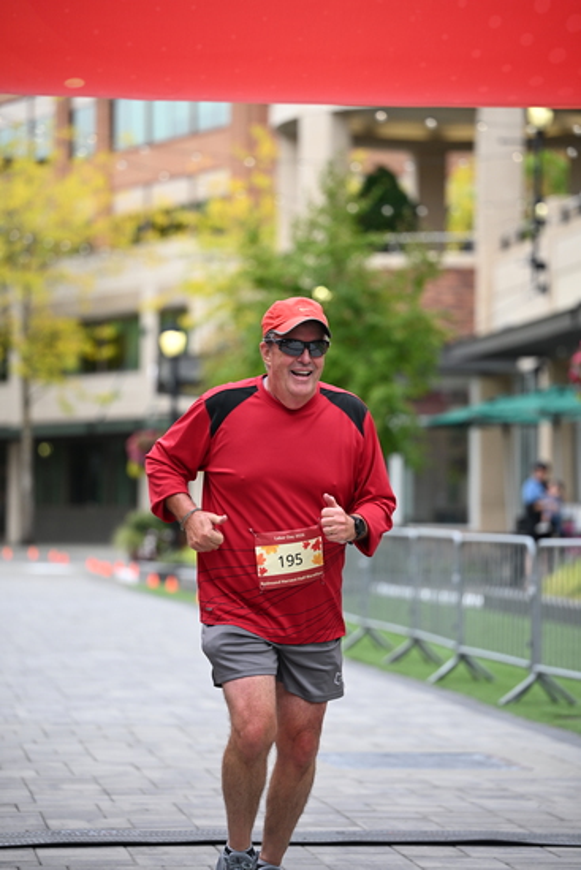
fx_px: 2782
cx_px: 290
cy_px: 435
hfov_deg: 11.9
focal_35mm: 115
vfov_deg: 17.8
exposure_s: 1/1600
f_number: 2.8
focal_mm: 115
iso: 640
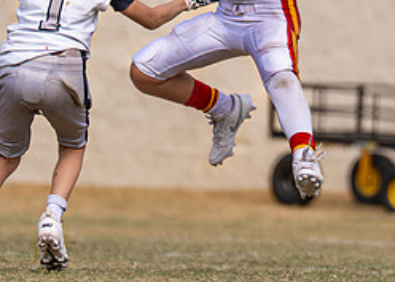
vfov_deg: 1.2
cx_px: 205
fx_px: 13402
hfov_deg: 1.7
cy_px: -14
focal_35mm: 1195
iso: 160
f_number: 2.8
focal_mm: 200
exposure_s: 1/5000
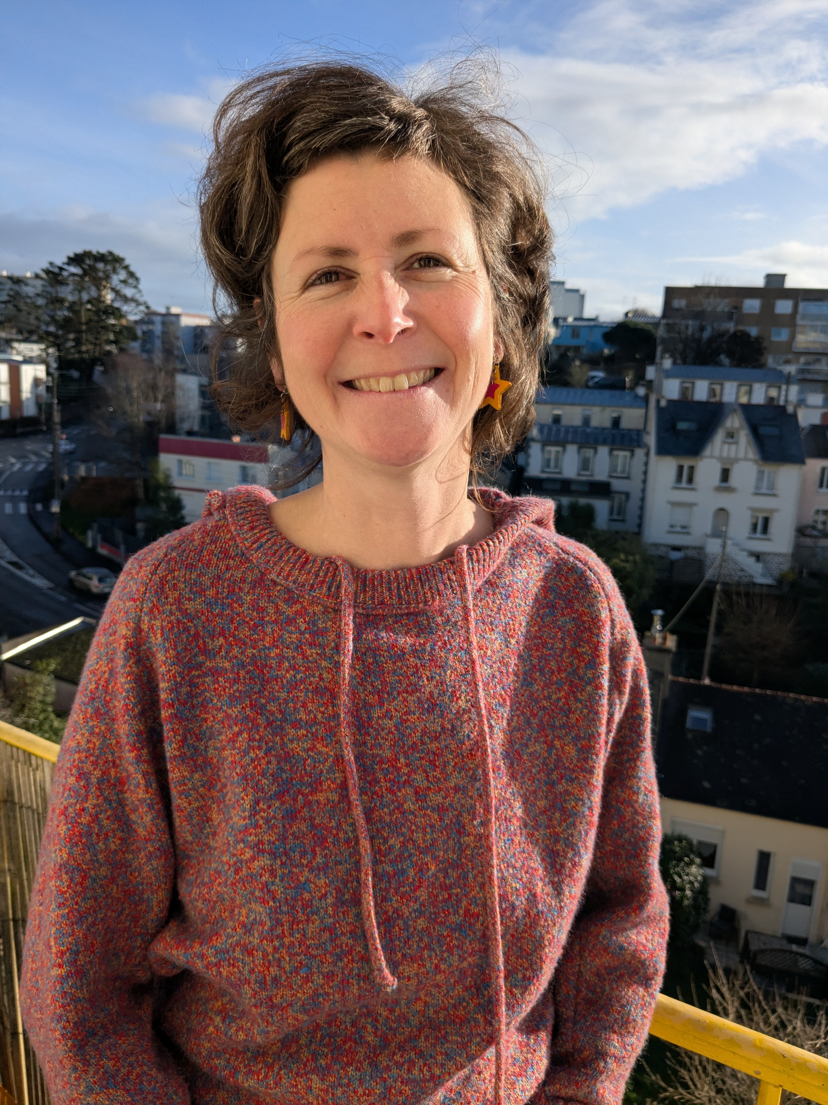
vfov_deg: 65.3
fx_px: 861
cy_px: 552
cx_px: 414
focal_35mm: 27
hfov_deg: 51.4
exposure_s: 1/3344
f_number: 1.73
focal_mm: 4.38
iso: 56
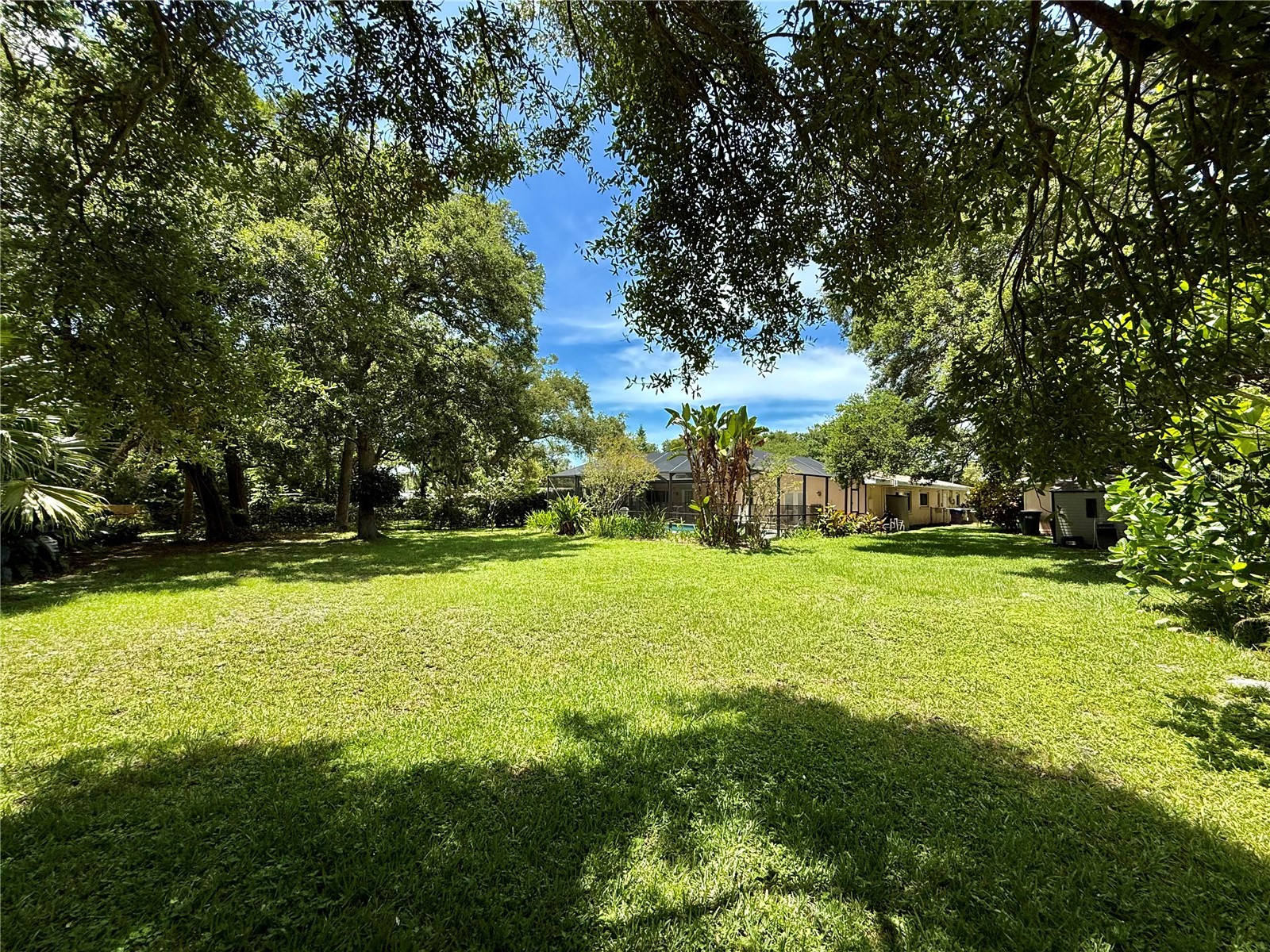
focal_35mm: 14
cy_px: 476
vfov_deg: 85.7
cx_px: 635
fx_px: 514
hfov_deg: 102.1
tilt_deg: +4.3
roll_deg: -1.4
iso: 50
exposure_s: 1/1259
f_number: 2.2
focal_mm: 2.22
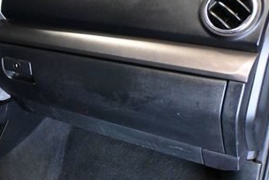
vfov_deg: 22.1
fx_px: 460
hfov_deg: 30.4
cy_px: 95
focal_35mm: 62
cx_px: 4
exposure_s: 1/60
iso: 9000
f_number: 3.8
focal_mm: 19.5
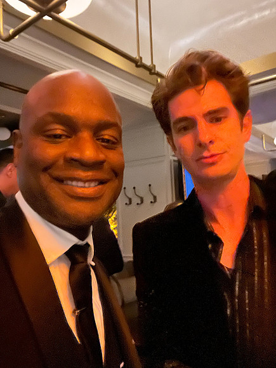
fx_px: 319
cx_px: 138
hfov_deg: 46.8
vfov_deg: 60.0
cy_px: 184
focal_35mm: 30
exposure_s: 1/15
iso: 3200
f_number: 2.2
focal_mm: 2.71
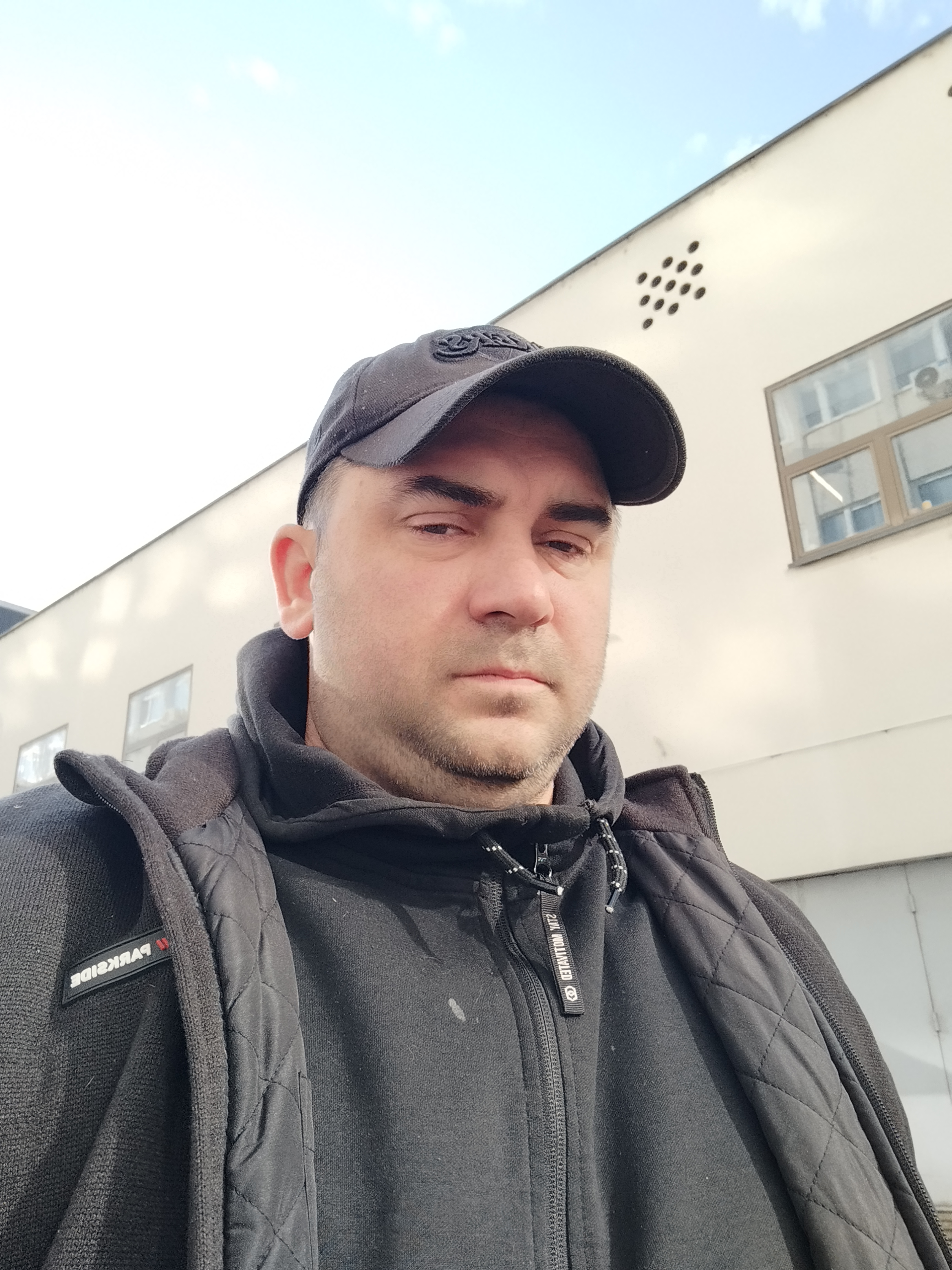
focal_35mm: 20
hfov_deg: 66.0
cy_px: 635
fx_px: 733
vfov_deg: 81.7
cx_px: 476
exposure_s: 1/528
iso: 50
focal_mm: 3.49
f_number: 2.45
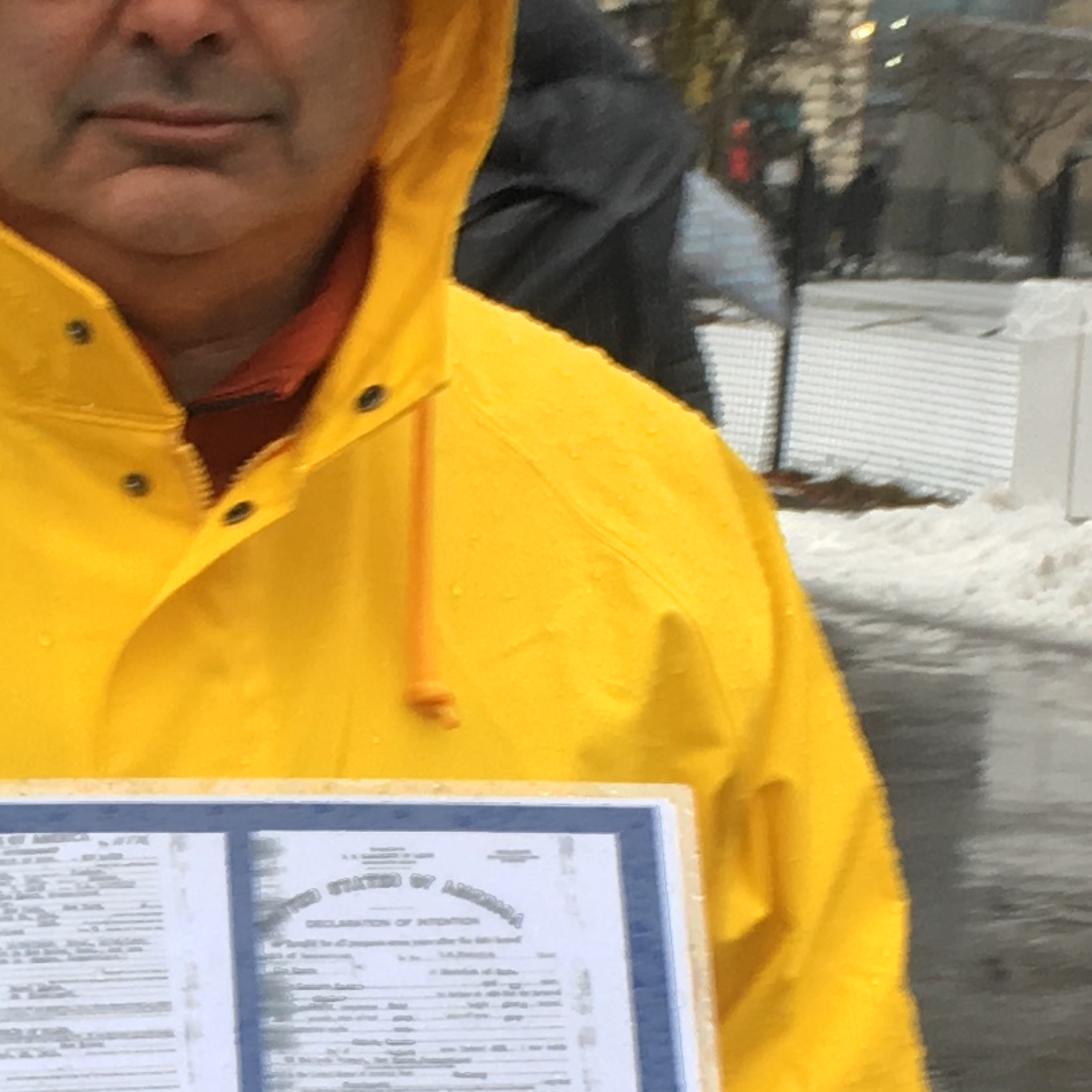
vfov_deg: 13.6
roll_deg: -5.5
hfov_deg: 13.5
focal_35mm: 127
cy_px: 970
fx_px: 4533
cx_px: -55
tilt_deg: -14.2
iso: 25
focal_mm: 4.15
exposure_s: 1/60
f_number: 2.2
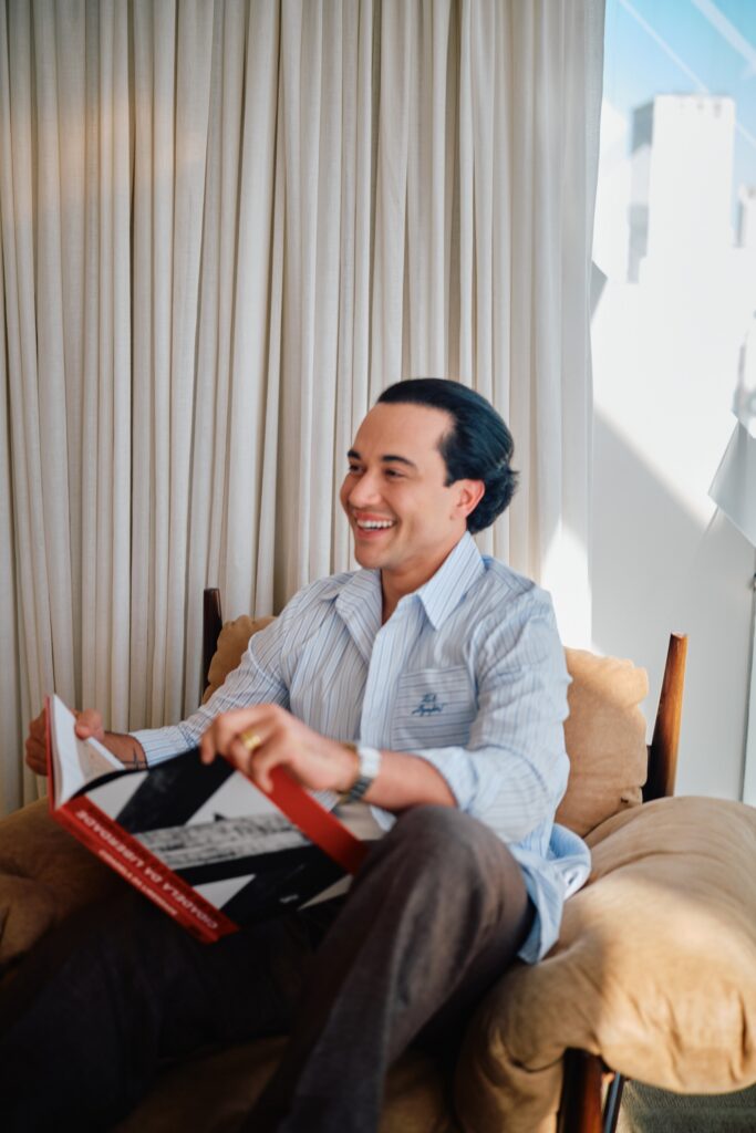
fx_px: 1291
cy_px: 566
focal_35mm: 41
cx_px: 378
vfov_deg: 47.4
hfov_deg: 32.6
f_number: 1.2
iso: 200
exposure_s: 1/200
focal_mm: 27
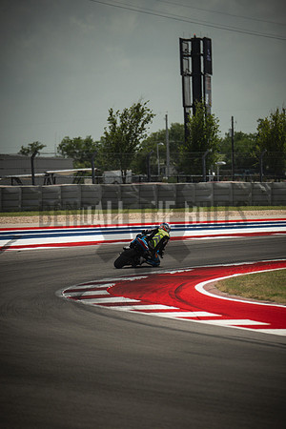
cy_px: 214
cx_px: 143
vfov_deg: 5.1
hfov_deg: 3.4
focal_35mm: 406
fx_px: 4838
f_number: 5
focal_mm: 270.6
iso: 400
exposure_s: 1/2000
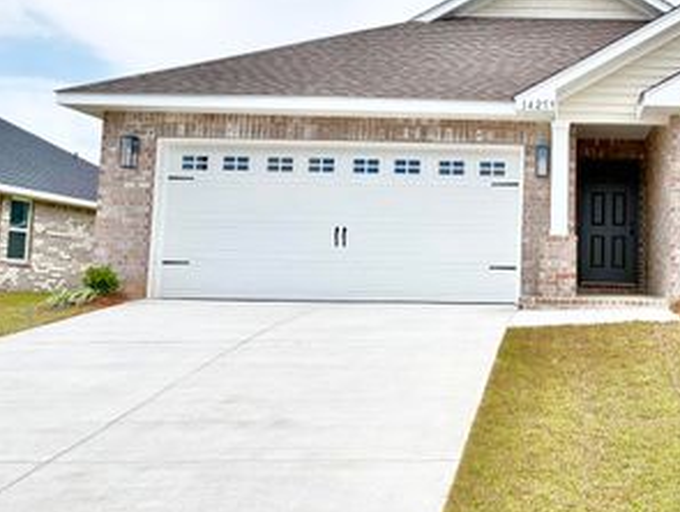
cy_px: 195
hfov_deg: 40.5
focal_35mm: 44
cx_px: 574
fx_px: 865
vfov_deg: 32.8
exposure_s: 1/1953
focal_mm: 5.96
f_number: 1.6
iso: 64
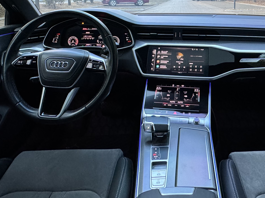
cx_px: 174
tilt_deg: -4.9
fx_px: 230
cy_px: 15
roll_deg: -0.1
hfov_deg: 58.8
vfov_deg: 42.4
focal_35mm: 30
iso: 320
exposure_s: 1/63
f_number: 2.2
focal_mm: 2.22
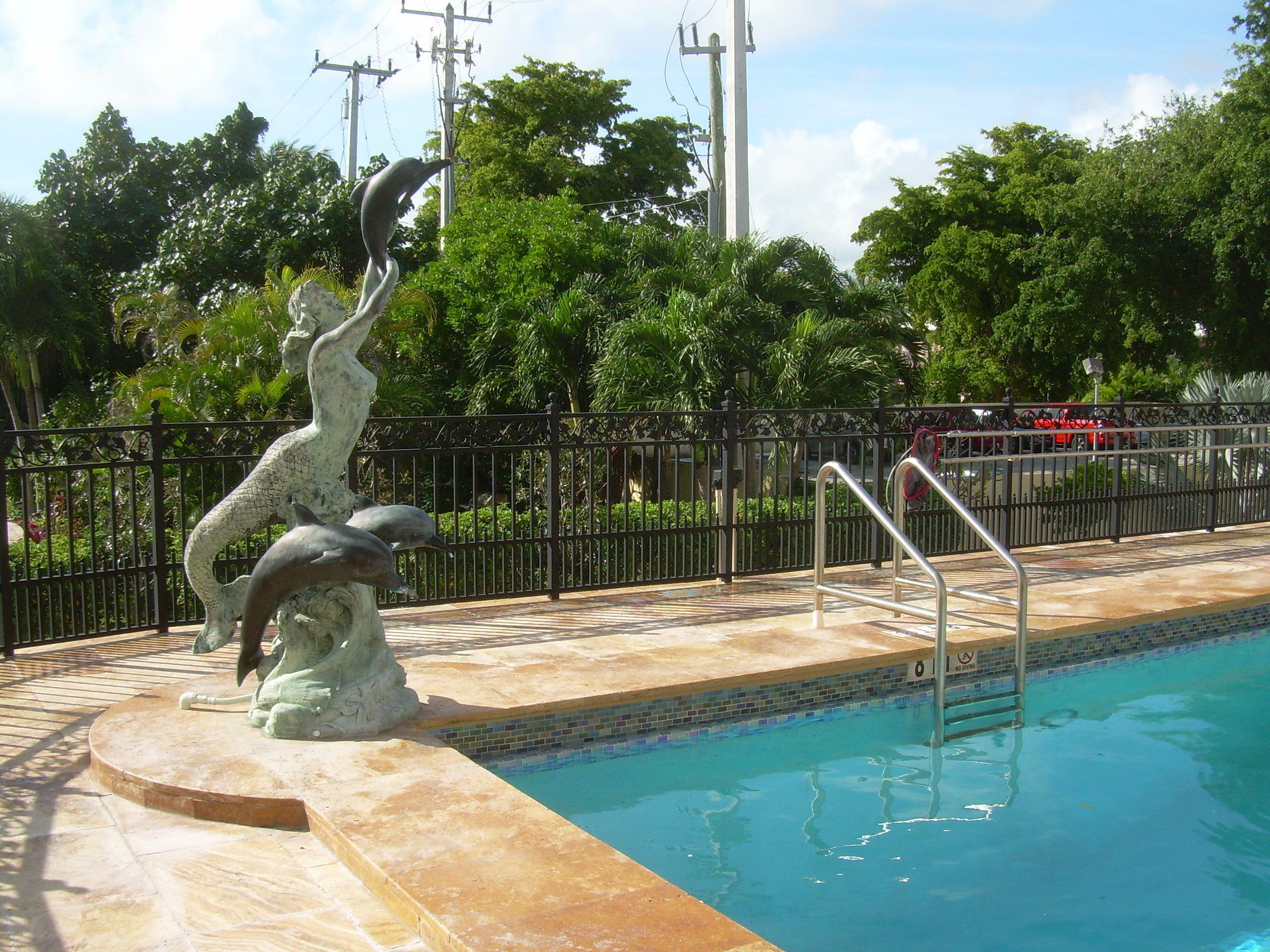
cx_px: 635
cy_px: 476
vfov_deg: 37.7
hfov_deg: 49.0
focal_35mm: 38
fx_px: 1394
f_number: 4.6
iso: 50
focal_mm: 6.3
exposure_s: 1/297
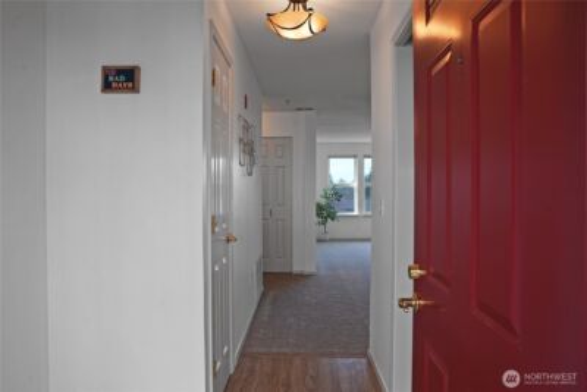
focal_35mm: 26
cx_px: 294
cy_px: 196
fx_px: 424
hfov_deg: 69.4
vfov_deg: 49.6
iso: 640
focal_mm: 26
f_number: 8
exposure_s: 1/80
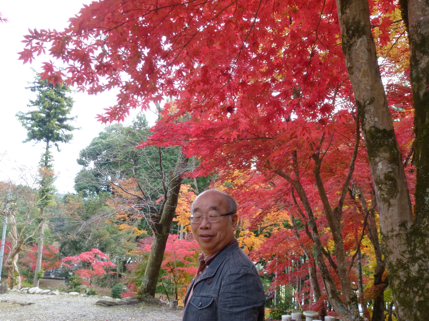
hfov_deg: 49.0
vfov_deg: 37.7
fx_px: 471
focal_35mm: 38
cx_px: 214
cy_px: 160
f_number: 3.8
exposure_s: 1/80
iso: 160
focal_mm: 6.8
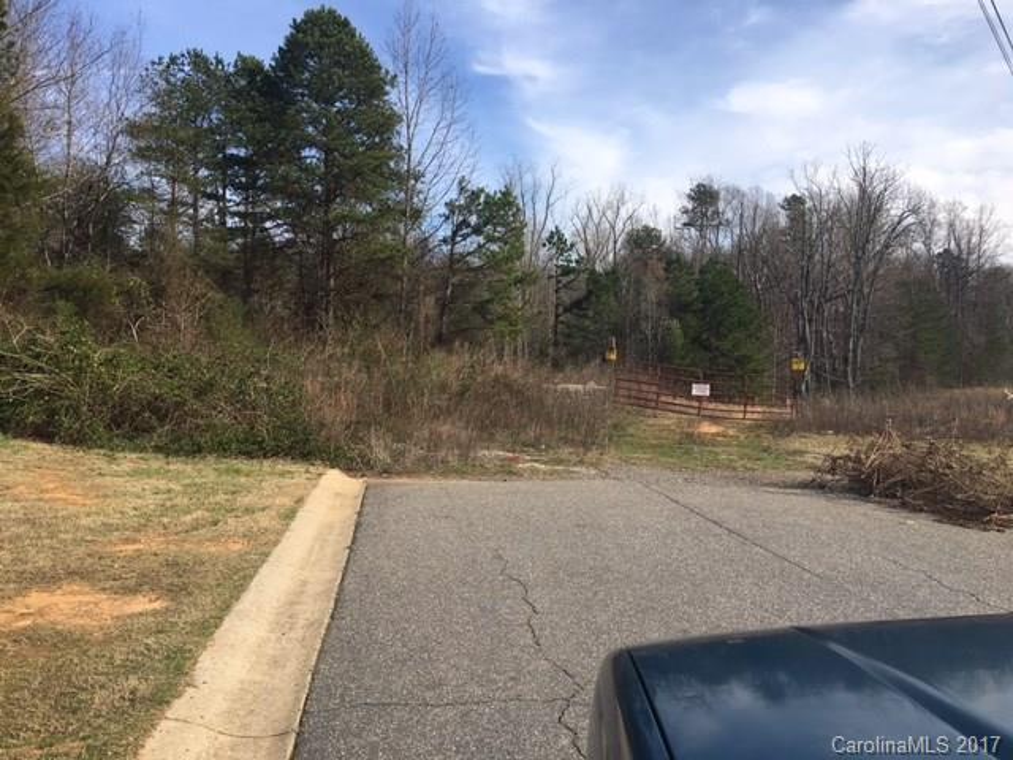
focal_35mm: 29
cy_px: 380
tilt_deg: +1.5
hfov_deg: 61.7
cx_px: 506
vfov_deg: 48.2
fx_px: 849
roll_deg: -1.7
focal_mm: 4.15
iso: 25
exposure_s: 1/1350
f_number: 2.2
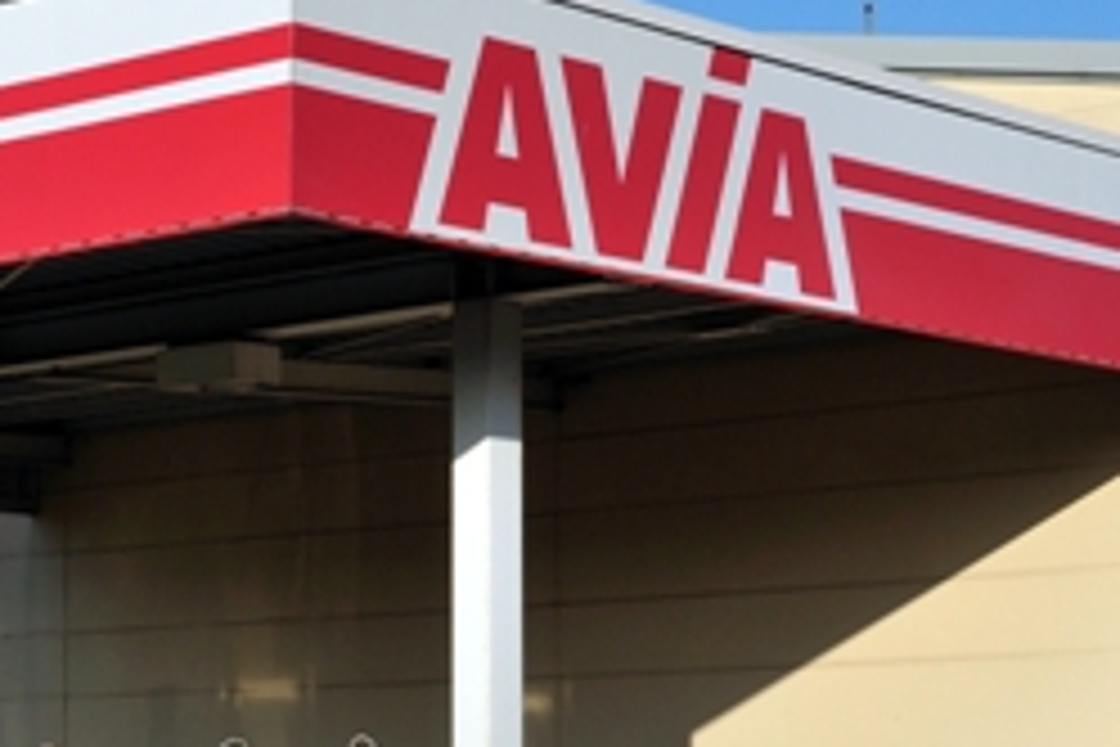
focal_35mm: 111
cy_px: 702
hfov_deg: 18.4
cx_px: 353
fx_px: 3453
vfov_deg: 12.2
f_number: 8
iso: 200
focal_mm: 30
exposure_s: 1/800
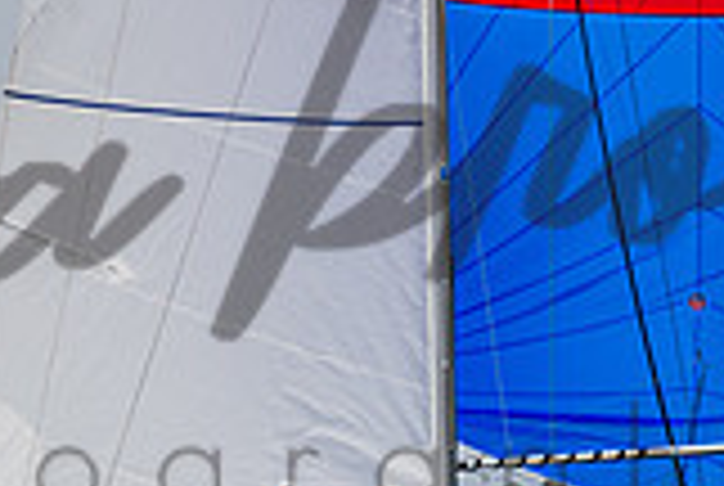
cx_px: 244
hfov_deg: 2.1
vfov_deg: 1.4
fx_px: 19342
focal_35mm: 960
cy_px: 278
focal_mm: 200
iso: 250
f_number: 6.3
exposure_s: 1/1000
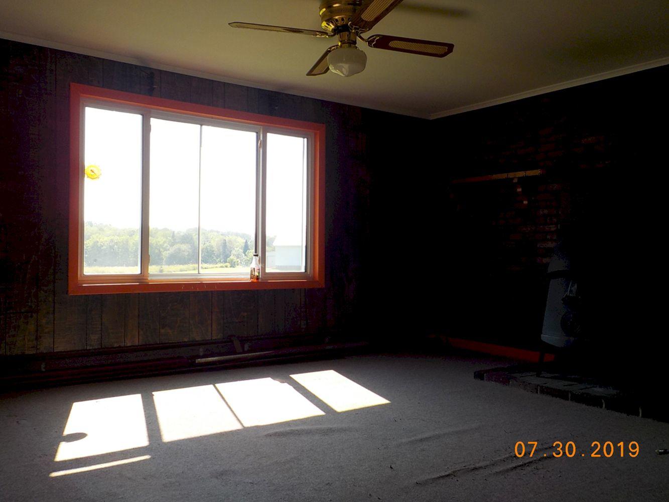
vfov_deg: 46.8
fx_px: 580
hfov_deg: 60.0
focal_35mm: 30
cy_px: 251
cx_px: 334
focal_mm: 4.1
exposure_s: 1/200
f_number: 3.3
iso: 125
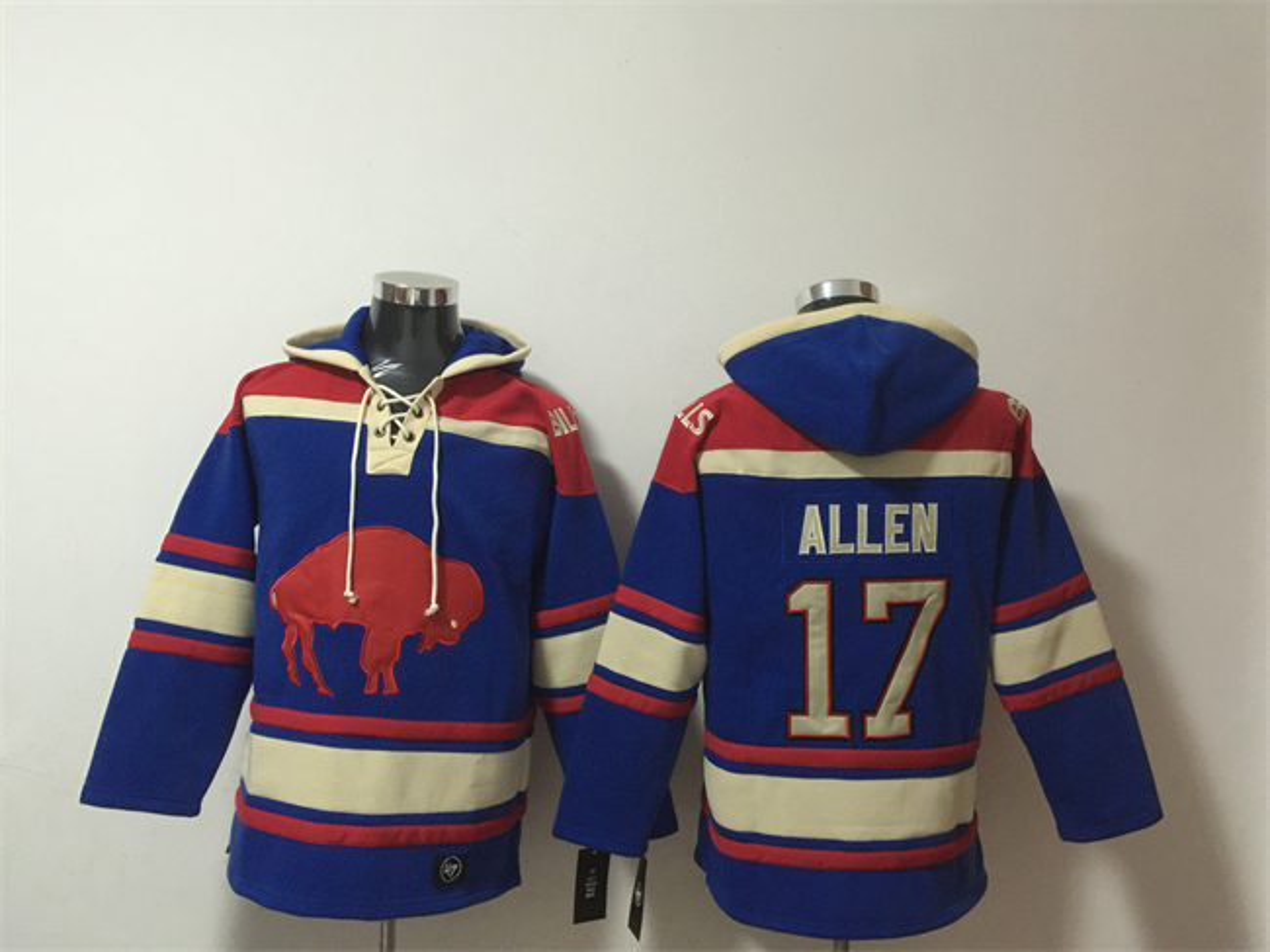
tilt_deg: +0.3
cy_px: 476
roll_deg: -3.2
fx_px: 1064
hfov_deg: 61.7
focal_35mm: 29
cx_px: 635
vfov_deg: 48.2
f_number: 2.2
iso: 125
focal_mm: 4.15
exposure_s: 1/8
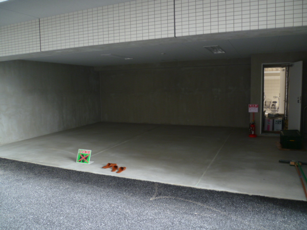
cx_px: 154
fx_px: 248
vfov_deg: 49.7
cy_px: 115
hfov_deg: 63.4
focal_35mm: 28
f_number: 2.8
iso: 80
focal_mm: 5
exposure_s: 1/8
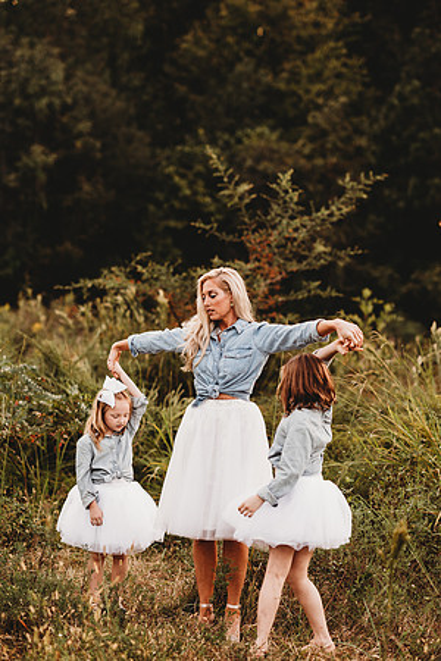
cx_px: 220
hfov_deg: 16.1
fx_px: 1562
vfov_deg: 23.9
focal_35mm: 85
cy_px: 330
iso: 125
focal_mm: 85
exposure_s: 1/200
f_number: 2.2
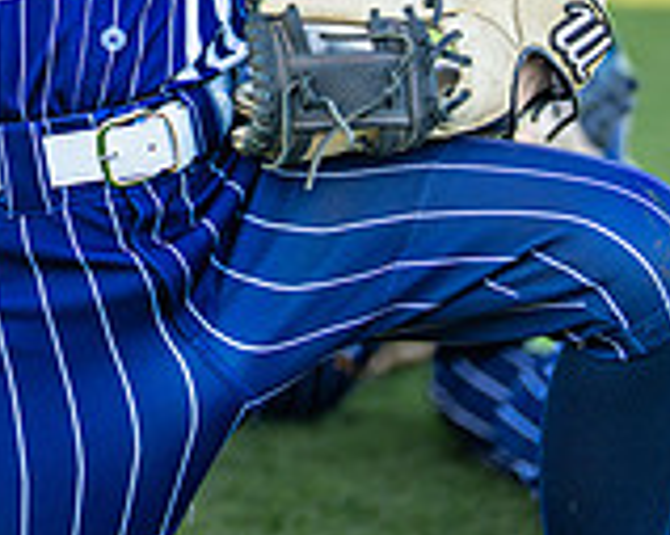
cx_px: 118
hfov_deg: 11.1
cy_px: -255
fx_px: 3428
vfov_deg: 8.7
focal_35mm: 173
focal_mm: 50
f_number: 1.2
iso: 100
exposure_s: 1/1250
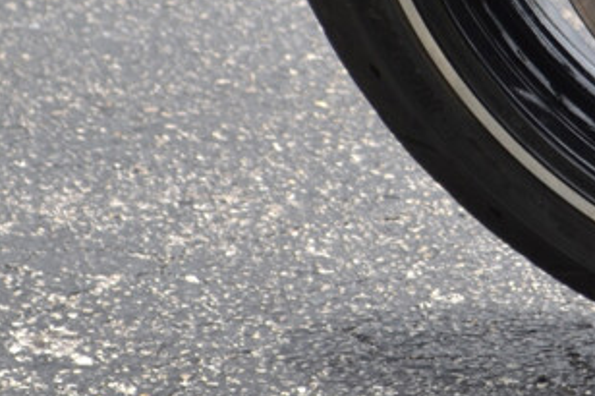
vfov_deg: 4.2
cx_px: 894
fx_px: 5318
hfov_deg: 6.3
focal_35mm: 322
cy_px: -259
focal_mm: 55
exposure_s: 1/200
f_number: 7.1
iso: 100
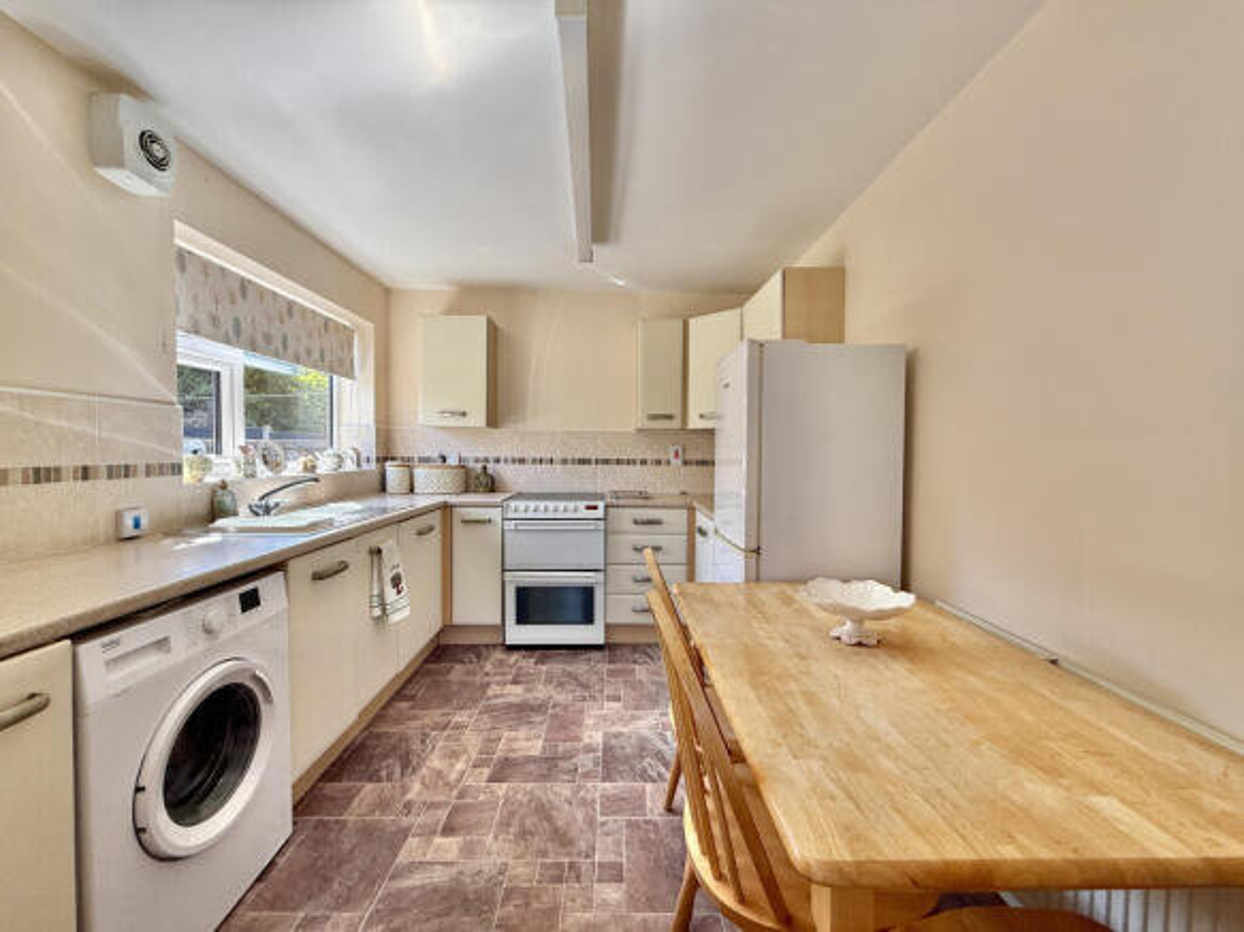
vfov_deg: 85.7
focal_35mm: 14
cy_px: 466
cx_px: 622
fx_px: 503
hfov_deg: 102.1
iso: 64
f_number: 2.2
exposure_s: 1/136
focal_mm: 2.22
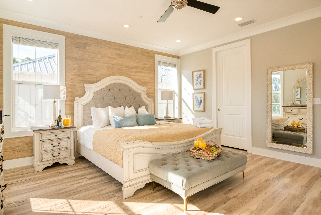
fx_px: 187
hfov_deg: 81.2
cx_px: 160
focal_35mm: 21
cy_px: 108
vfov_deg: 59.5
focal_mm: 21
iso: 125
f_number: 10
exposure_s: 1/8
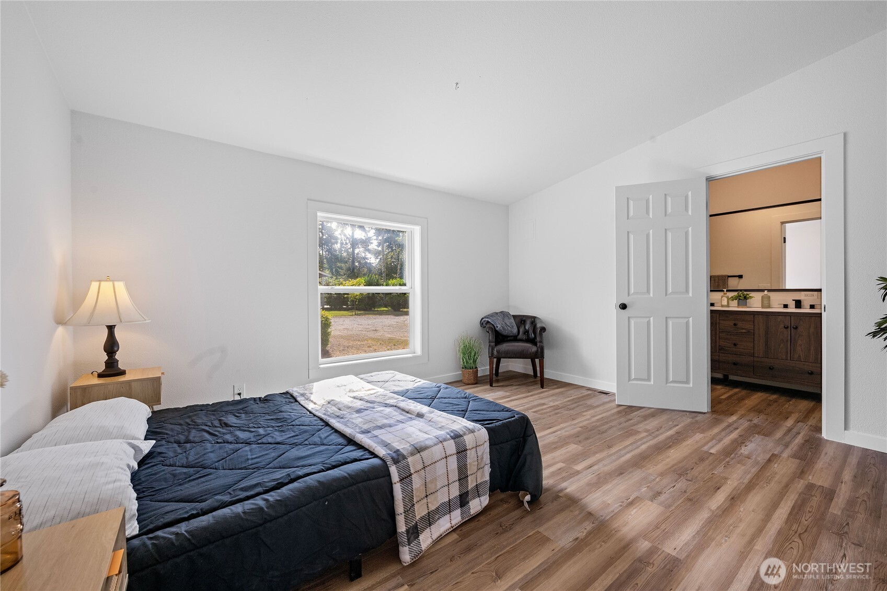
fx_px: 345
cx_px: 444
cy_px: 296
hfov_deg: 104.3
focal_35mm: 14
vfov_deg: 81.2
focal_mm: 14
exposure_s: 1/30
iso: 400
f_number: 9
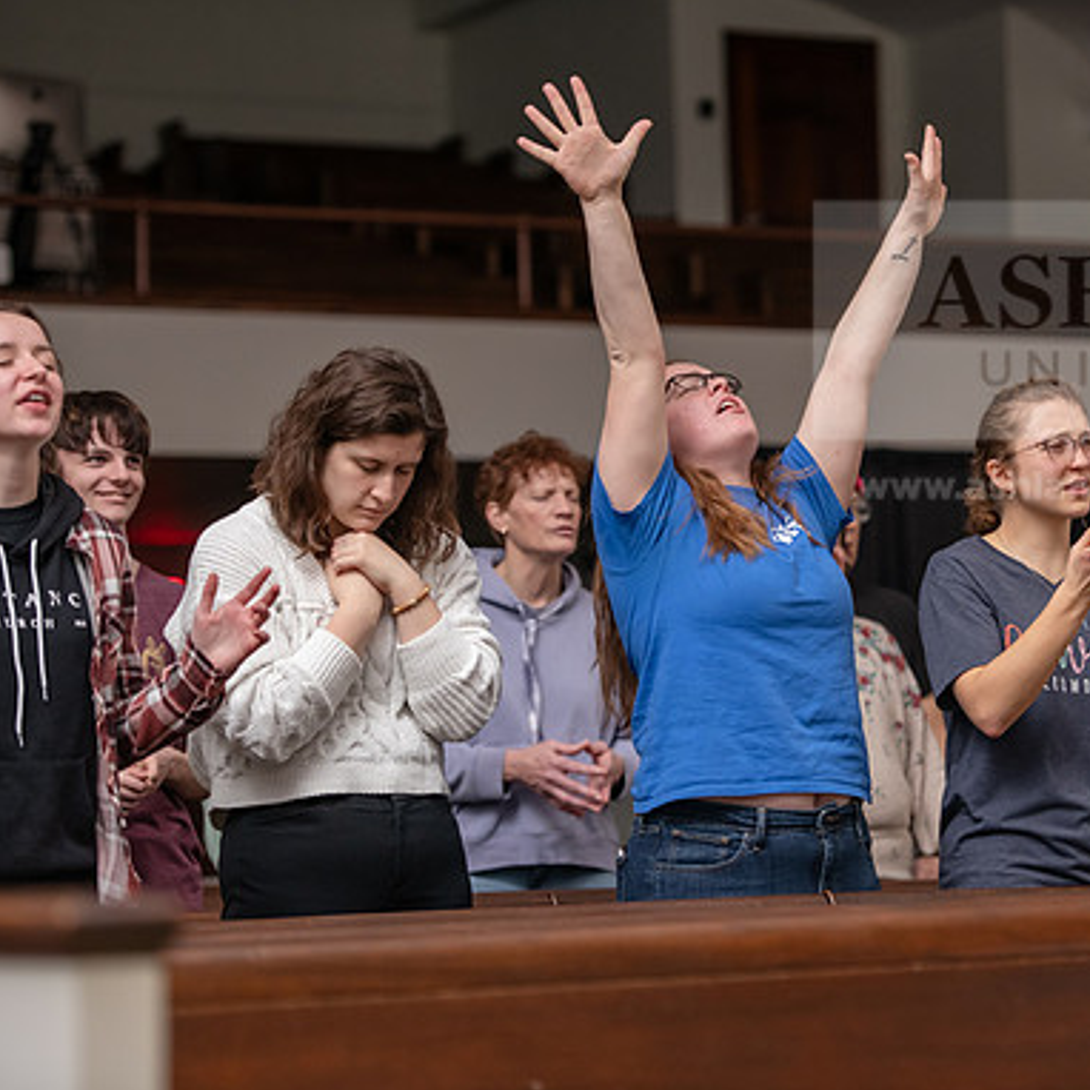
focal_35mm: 129
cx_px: 728
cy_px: 546
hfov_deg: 13.5
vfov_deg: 13.5
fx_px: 4596
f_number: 3.2
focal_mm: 100
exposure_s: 1/50
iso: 1250
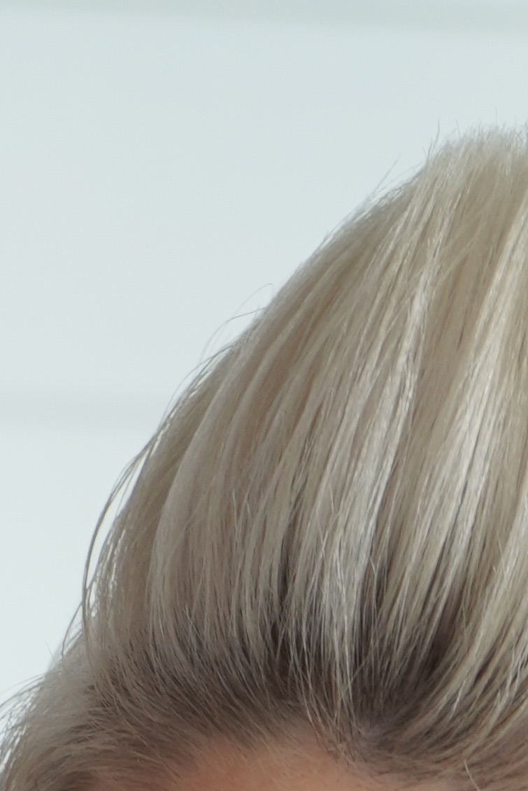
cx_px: 67
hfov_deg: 3.9
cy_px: 1875
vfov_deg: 5.6
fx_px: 7807
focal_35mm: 355
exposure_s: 1/160
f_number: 5.6
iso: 400
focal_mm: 67
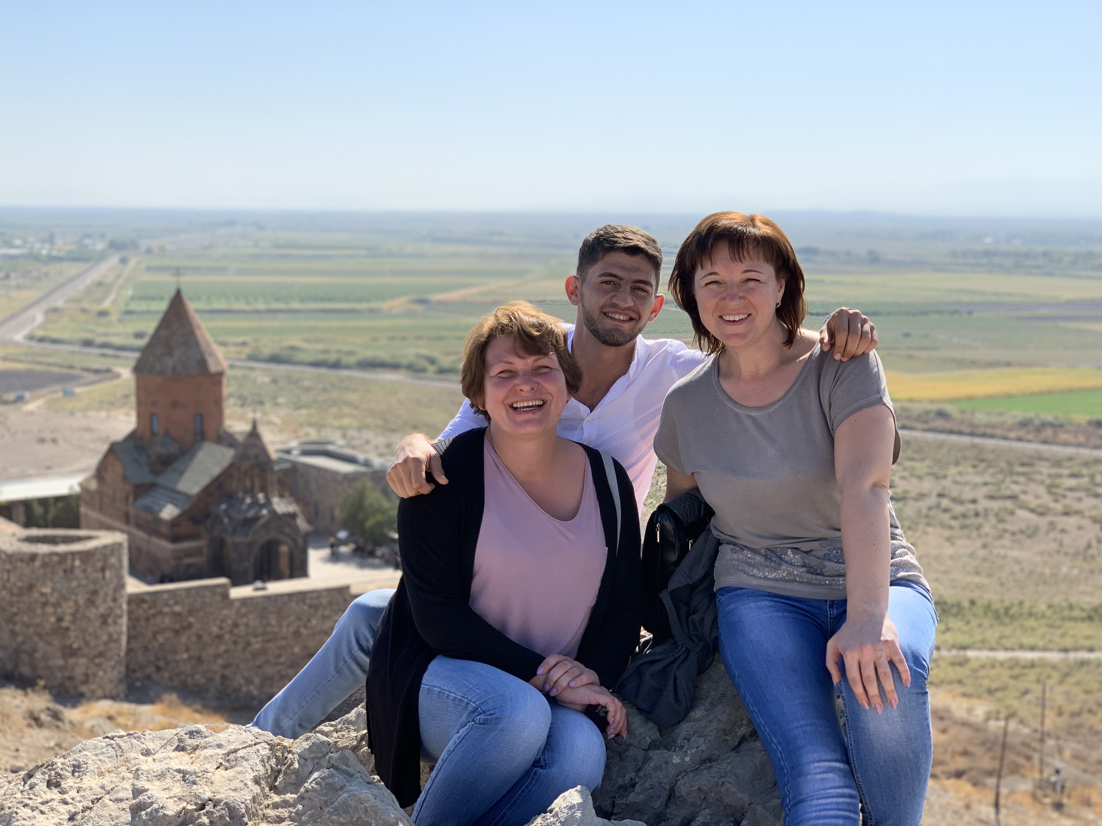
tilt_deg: -6.3
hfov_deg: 36.8
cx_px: 551
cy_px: 413
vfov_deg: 28.0
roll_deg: -1.0
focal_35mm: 52
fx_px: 1655
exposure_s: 1/856
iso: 16
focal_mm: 6
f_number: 2.4
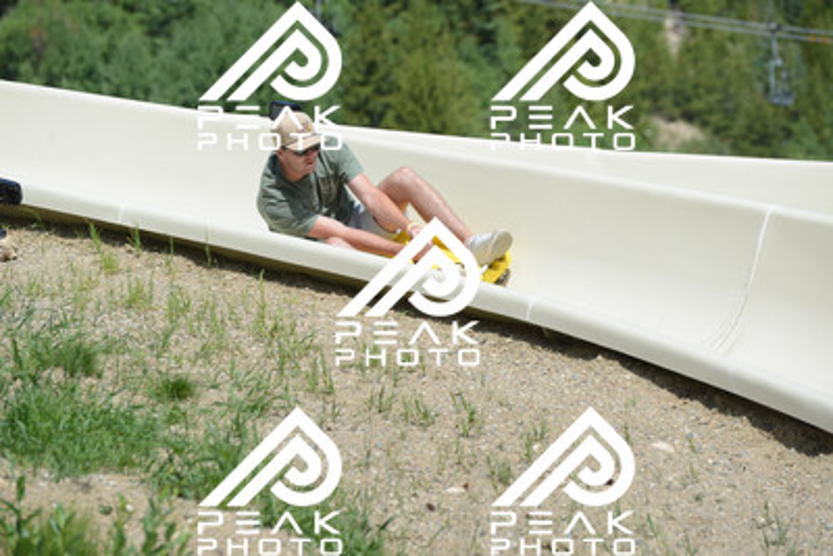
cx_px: 416
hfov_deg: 10.5
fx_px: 4513
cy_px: 278
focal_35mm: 195
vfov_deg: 7.0
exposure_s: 1/1250
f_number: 6.3
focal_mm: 195
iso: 450
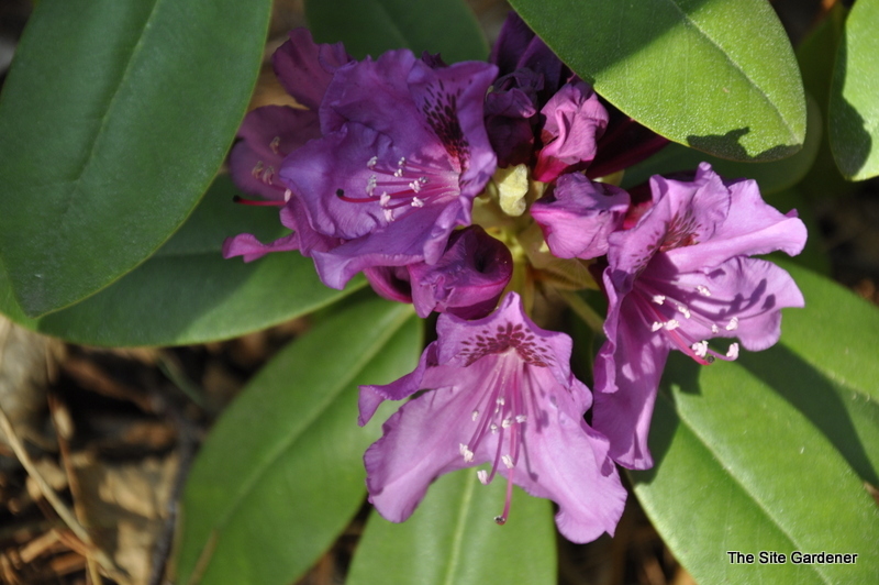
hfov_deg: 13.1
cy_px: 292
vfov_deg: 8.7
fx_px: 3842
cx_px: 440
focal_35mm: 158
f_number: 5.6
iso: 400
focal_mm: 105
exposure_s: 1/90
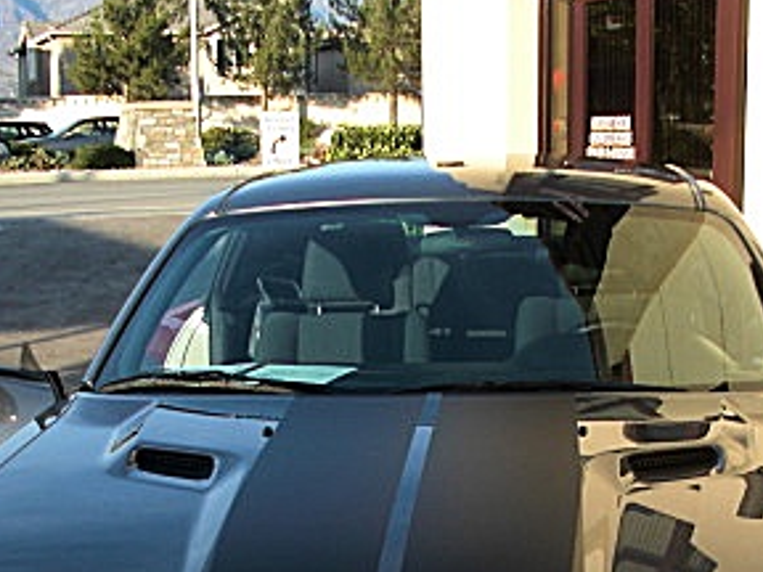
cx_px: 464
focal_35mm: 80
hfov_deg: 24.4
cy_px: 604
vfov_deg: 17.9
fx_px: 1763
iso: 50
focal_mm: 6.3
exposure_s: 1/200
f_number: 2.8
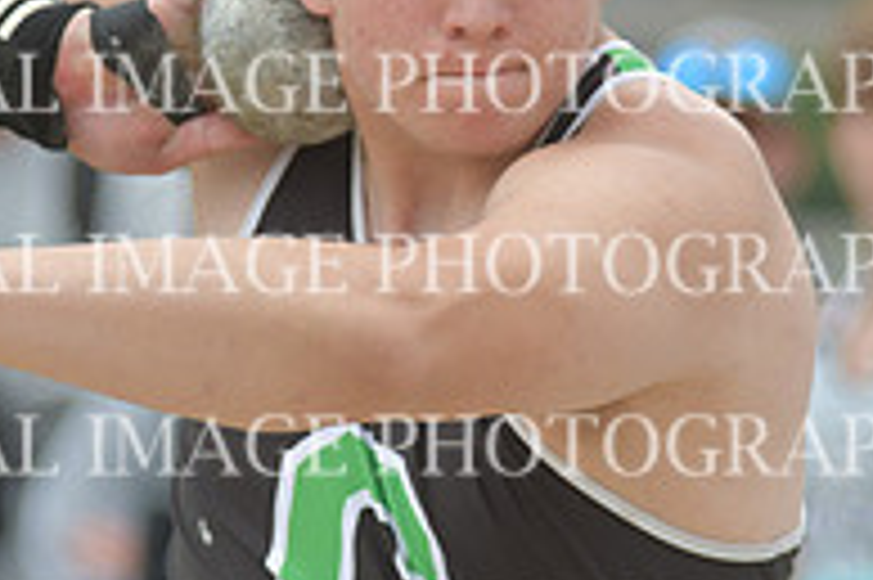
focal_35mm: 559
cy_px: 173
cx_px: 351
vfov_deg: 2.5
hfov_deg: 3.7
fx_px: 13544
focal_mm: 125
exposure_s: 1/2000
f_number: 2.8
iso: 250
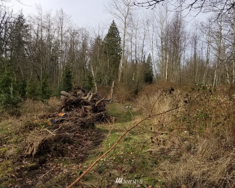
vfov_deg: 51.5
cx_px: 129
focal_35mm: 28
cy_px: 93
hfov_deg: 62.1
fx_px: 195
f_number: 1.7
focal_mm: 4.25
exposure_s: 1/1656
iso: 50
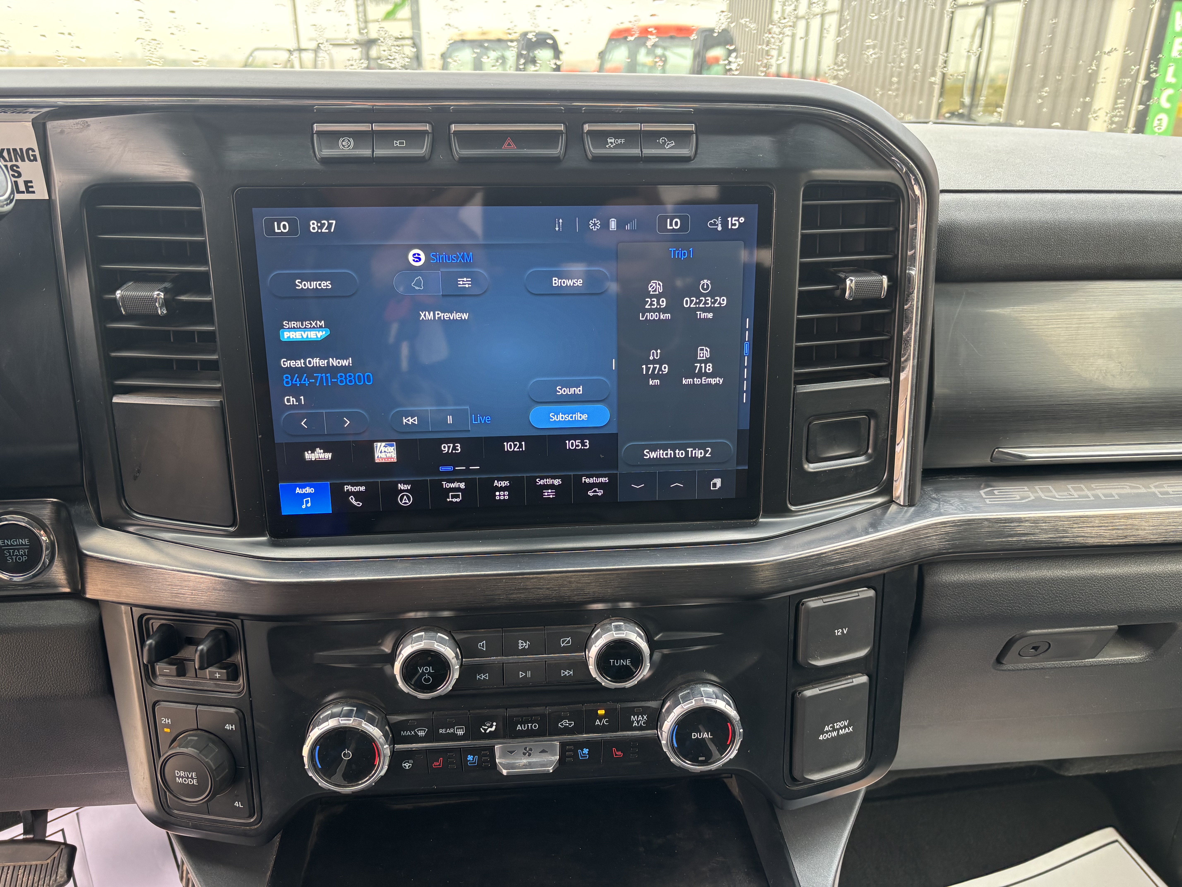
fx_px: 888
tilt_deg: -22.7
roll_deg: -1.2
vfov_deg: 53.1
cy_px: 444
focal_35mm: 26
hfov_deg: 67.3
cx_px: 591
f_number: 1.6
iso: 125
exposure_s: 1/80
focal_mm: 5.96
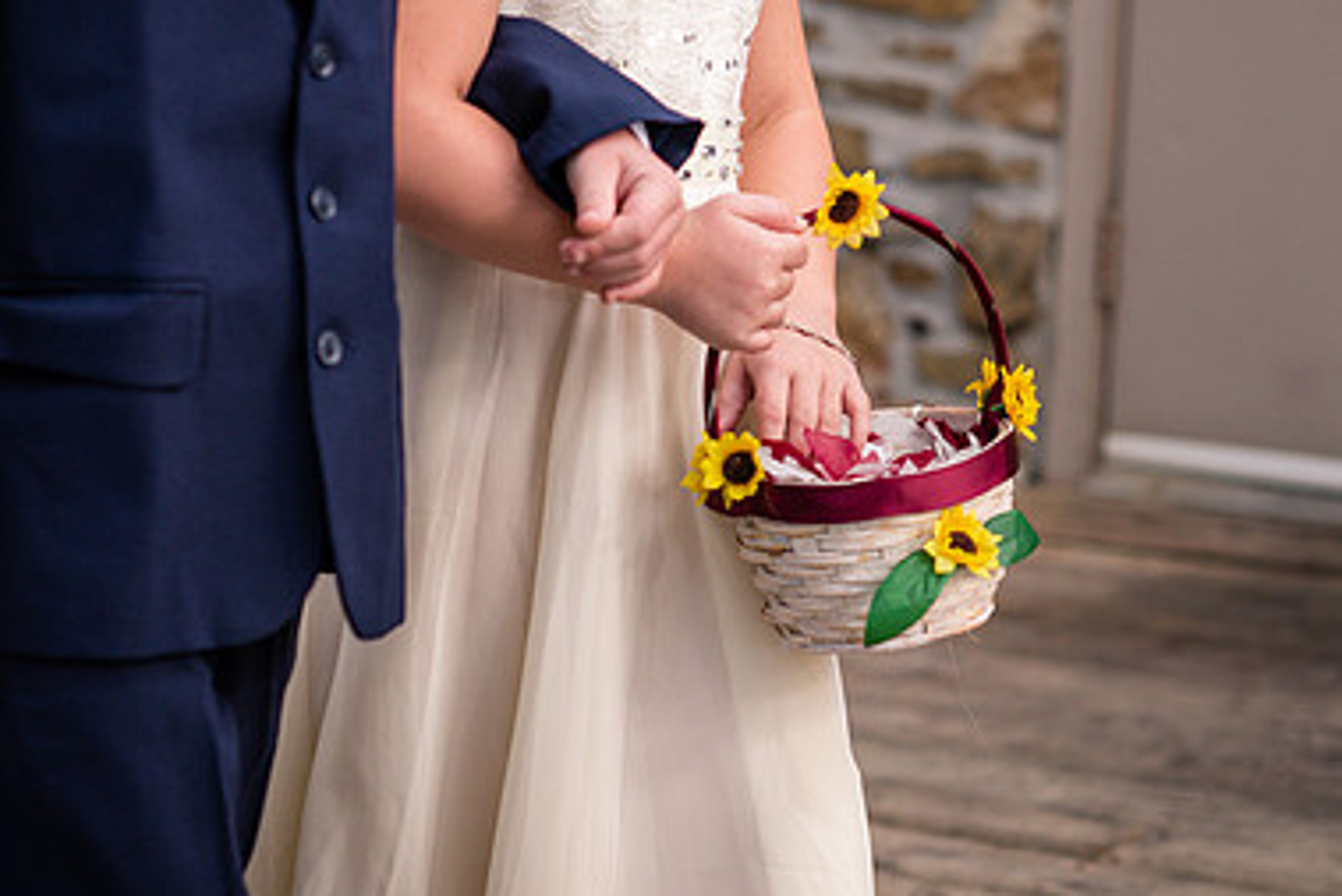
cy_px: 342
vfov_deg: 10.6
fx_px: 4848
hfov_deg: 15.7
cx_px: 825
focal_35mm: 130
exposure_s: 1/400
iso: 400
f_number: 3.2
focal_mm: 85
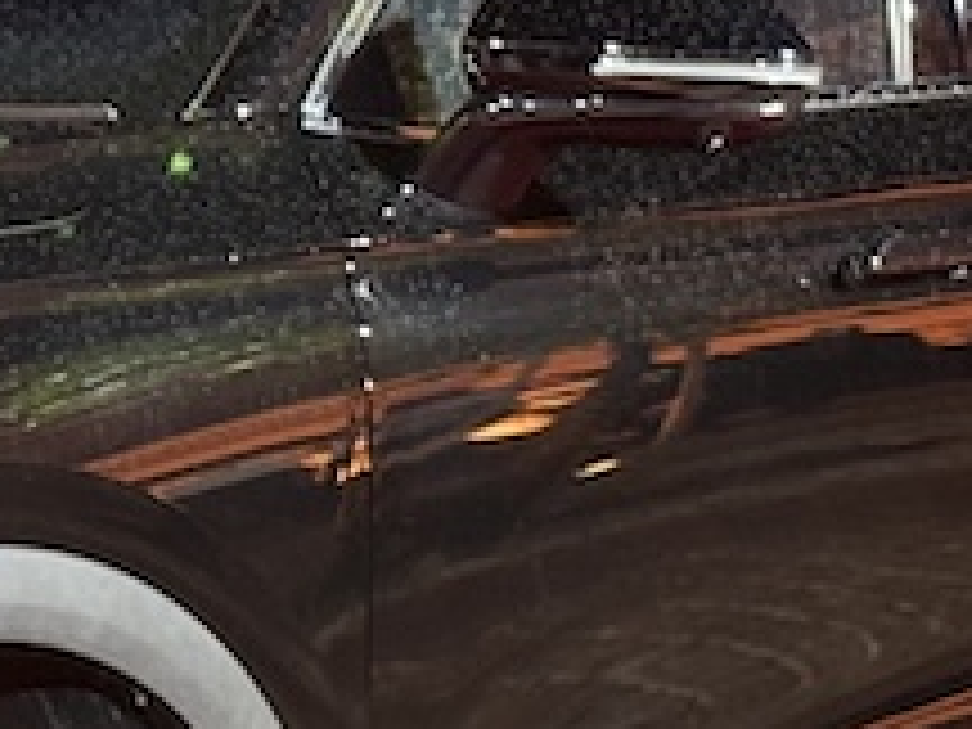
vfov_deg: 6.7
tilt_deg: -3.8
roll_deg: -2.1
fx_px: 6234
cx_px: -189
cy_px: 333
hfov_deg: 8.8
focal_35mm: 222
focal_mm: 6.76
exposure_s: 1/60
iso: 125
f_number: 1.78
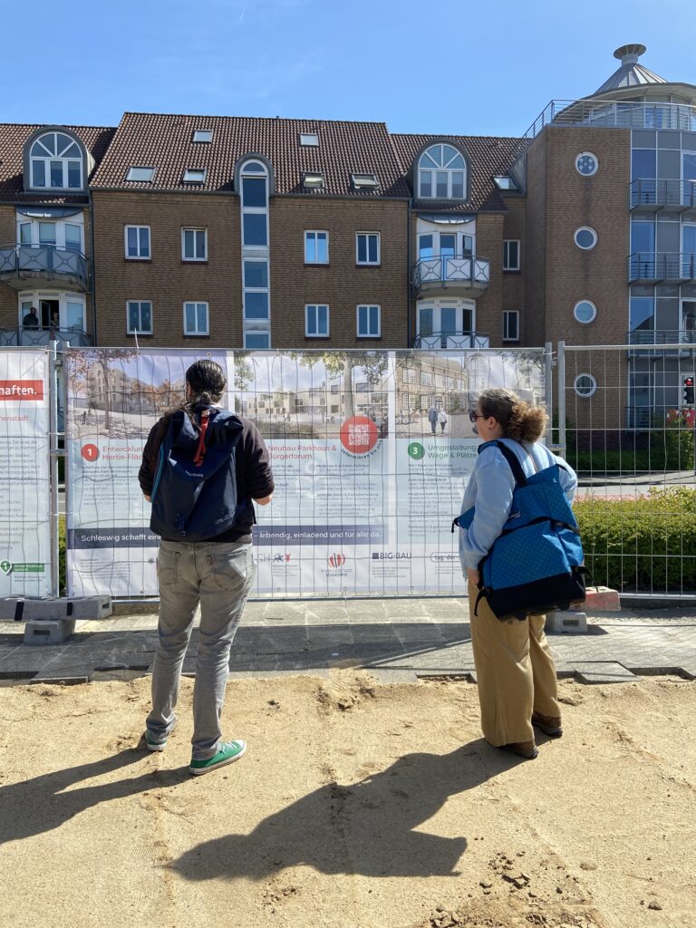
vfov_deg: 67.3
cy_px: 464
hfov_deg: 53.1
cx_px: 348
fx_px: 697
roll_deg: +0.3
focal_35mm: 26
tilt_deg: -0.5
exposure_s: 1/1927
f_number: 1.8
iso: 32
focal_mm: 4.25
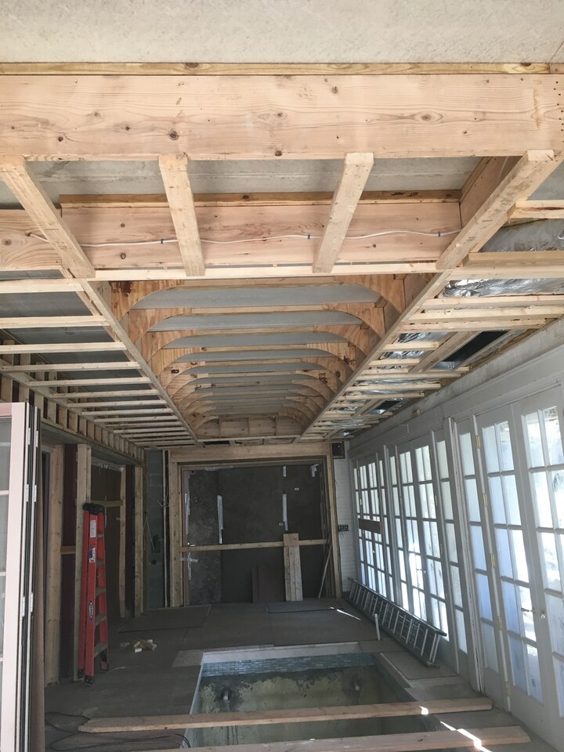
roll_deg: +2.9
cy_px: 376
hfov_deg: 48.2
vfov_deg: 61.7
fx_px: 630
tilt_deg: +10.8
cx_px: 282
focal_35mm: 29
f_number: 2.2
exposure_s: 1/30
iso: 40
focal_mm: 4.15
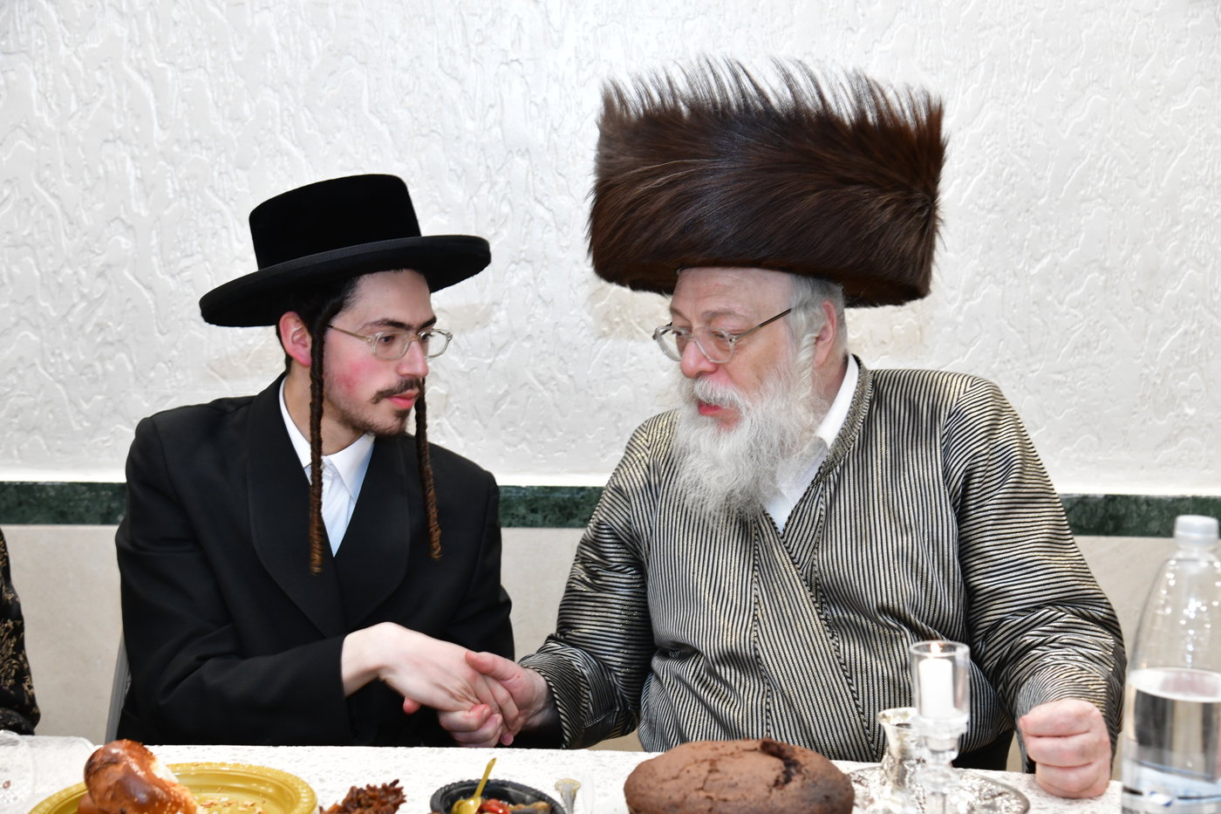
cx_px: 610
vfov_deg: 23.4
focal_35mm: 58
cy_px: 407
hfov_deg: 34.5
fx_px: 1967
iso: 2000
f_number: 5.6
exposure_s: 1/100
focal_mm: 58
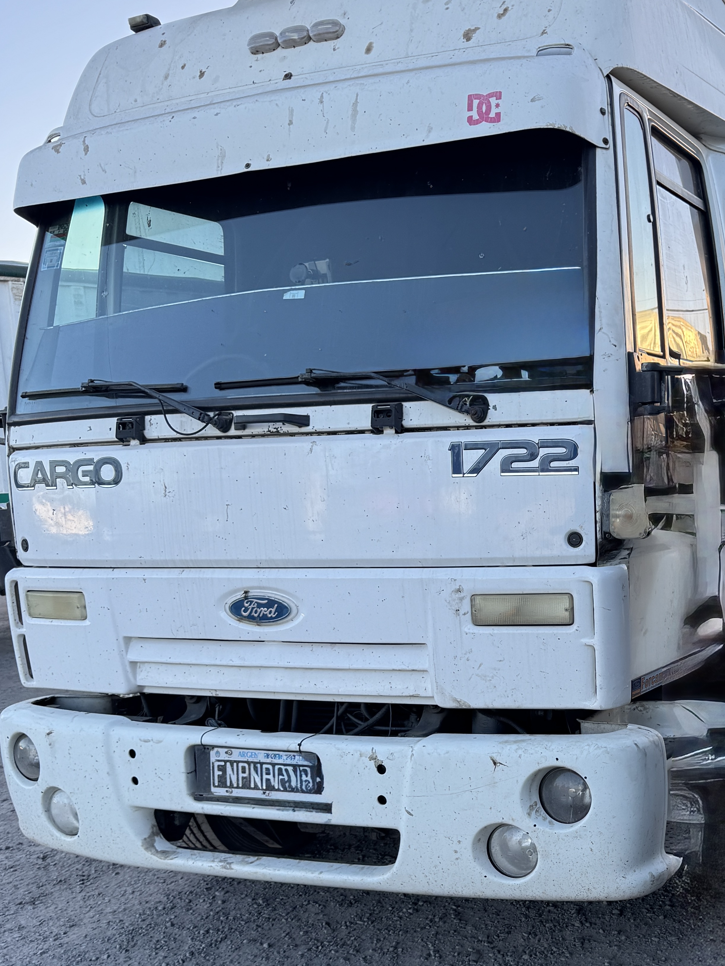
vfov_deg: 44.1
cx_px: 622
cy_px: 648
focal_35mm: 42
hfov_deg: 33.0
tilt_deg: -9.0
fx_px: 1173
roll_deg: +2.5
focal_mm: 6.76
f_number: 1.78
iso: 80
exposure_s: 1/506
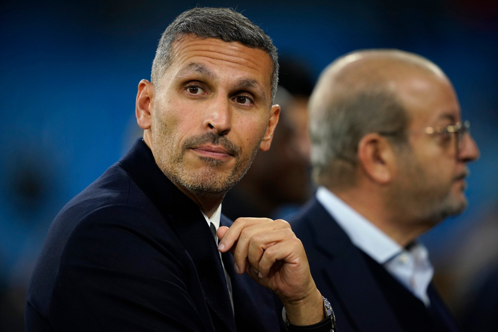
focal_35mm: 400
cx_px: 249
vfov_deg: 3.4
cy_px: 166
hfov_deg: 5.2
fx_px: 5533
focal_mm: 400
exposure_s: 1/1250
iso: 2000
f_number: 2.8
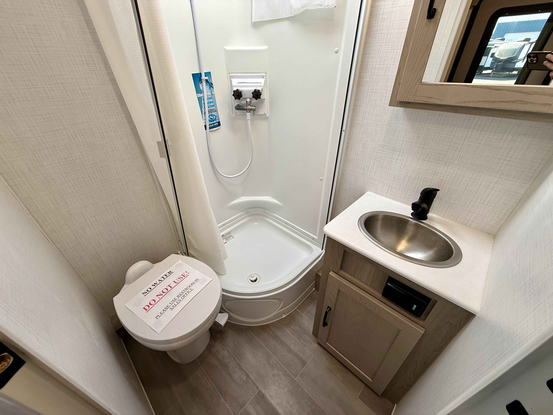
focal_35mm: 14
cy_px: 208
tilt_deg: -32.9
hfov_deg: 102.1
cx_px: 276
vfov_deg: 85.7
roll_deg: +0.1
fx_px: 224
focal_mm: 2.22
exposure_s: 1/99
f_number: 2.2
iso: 80
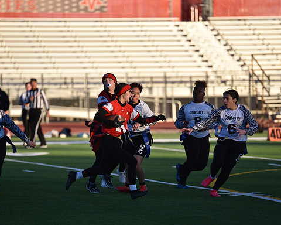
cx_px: 128
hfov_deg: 8.5
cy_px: 113
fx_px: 1888
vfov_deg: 6.8
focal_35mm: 227
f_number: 2.8
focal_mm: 200
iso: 180
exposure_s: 1/1250
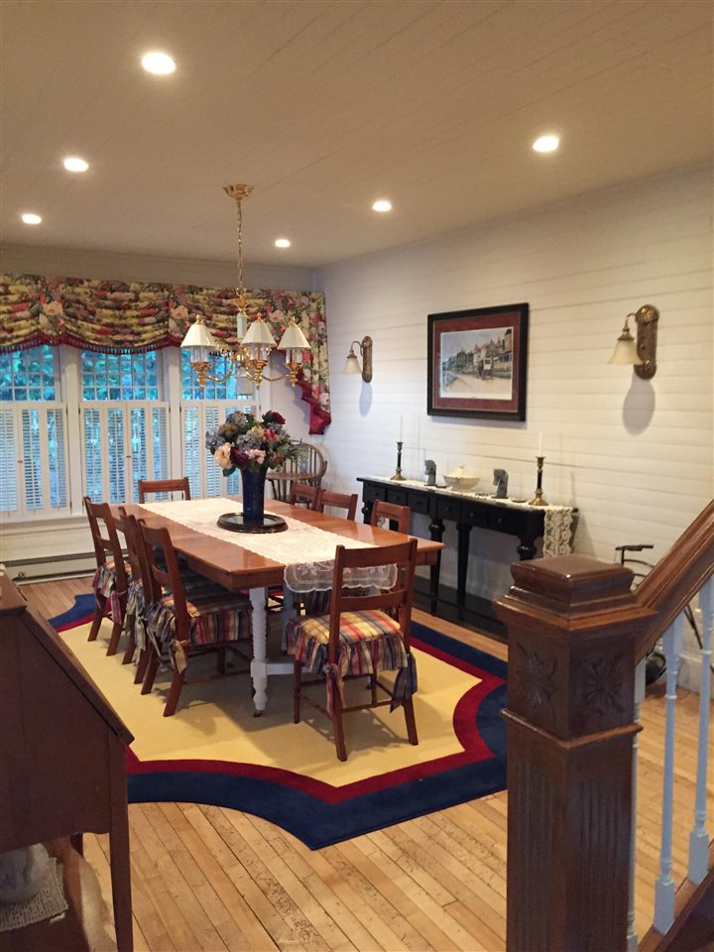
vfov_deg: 61.7
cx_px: 357
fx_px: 798
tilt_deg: -4.9
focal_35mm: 29
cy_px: 476
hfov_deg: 48.2
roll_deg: -0.4
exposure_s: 1/17
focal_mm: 4.15
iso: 250
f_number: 2.2
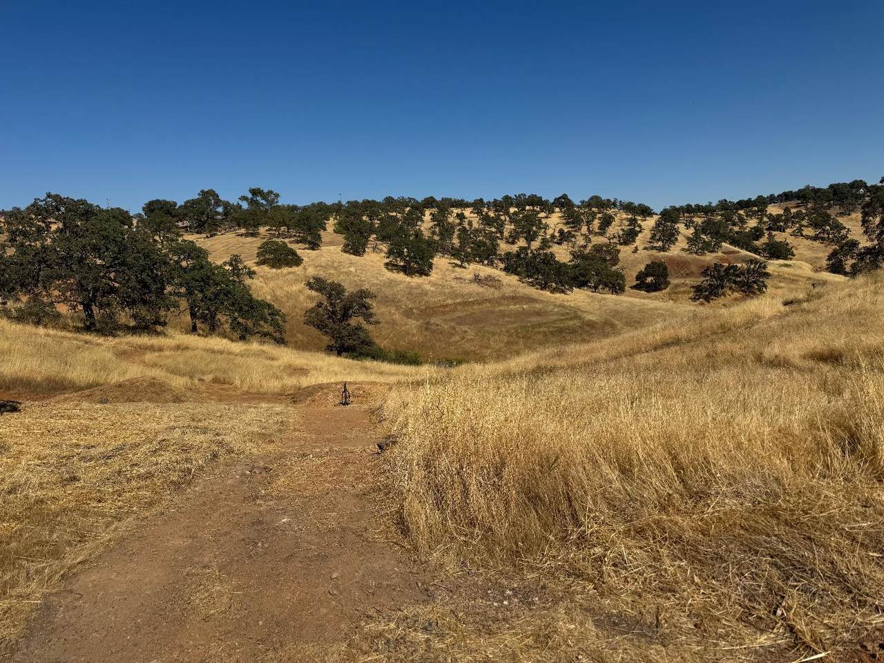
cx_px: 442
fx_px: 613
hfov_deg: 71.6
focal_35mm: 24
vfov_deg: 56.8
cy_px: 332
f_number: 1.78
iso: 80
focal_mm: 6.76
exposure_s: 1/7937
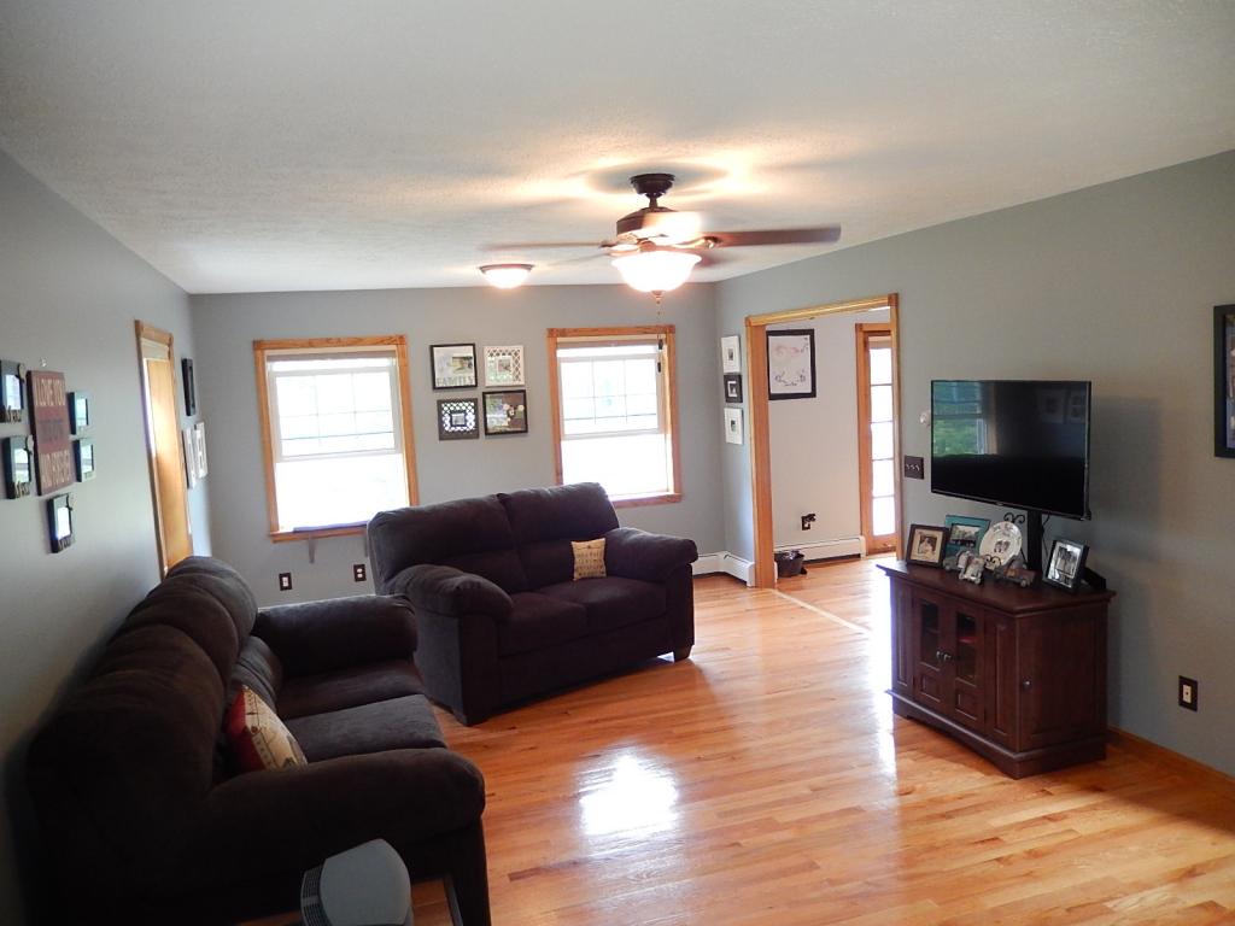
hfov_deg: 69.4
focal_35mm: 25
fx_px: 892
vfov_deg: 54.9
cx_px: 618
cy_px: 463
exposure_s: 1/20
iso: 400
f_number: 3.4
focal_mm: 4.5
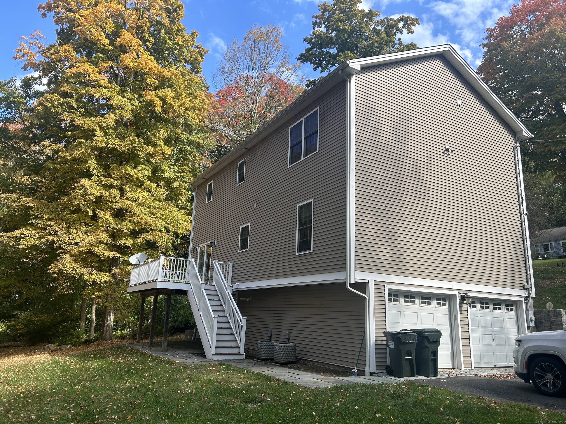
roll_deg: -2.6
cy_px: 212
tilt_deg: +13.9
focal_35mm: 26
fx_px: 425
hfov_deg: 67.3
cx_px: 283
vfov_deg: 53.1
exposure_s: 1/1377
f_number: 1.5
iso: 50
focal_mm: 5.7
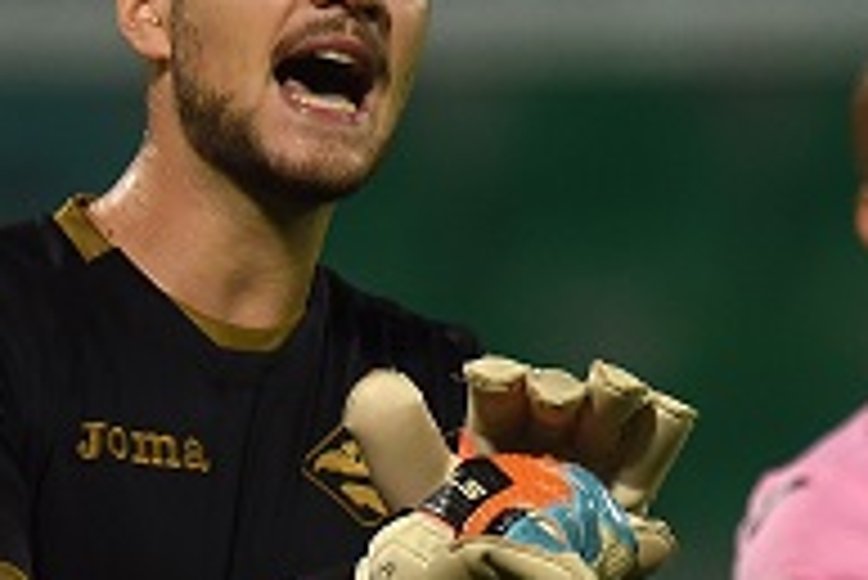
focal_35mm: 1779
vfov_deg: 0.8
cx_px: 560
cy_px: 625
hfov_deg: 1.2
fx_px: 42925
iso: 2000
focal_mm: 550
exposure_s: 1/1000
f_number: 4
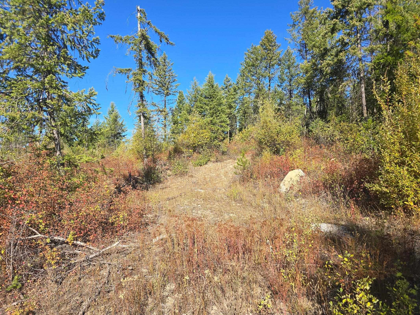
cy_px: 158
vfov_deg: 58.9
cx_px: 210
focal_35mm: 23
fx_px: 279
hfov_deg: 73.9
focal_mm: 6.3
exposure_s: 1/468
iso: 12
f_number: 1.7
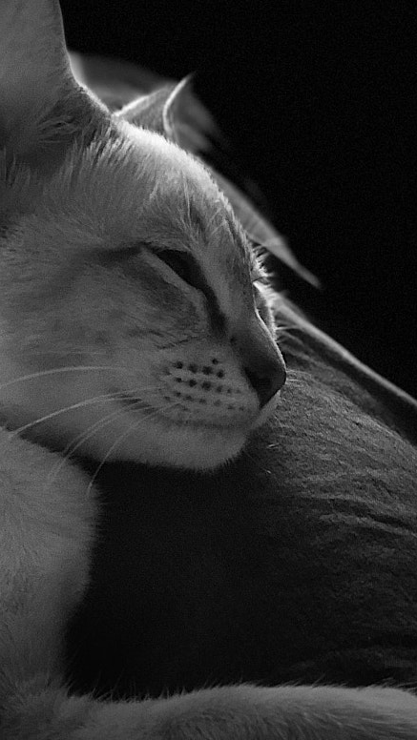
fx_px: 2514
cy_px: 313
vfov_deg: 16.7
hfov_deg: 9.4
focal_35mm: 128
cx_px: 37
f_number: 2.8
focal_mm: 6.6
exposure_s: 1/50
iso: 320
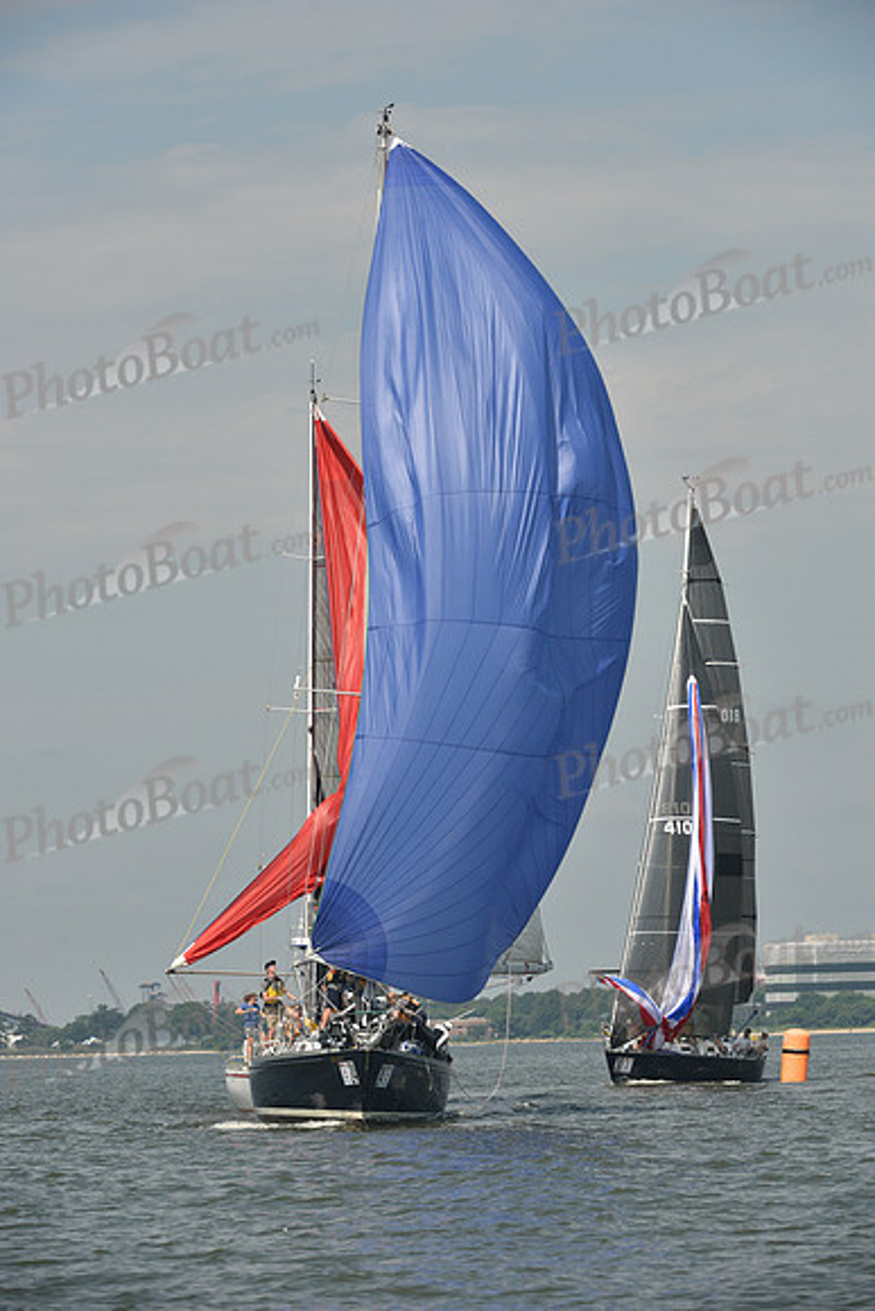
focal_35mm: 200
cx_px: 438
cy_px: 656
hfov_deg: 6.9
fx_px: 7287
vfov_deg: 10.3
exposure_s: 1/1250
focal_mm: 200
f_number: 8
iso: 320
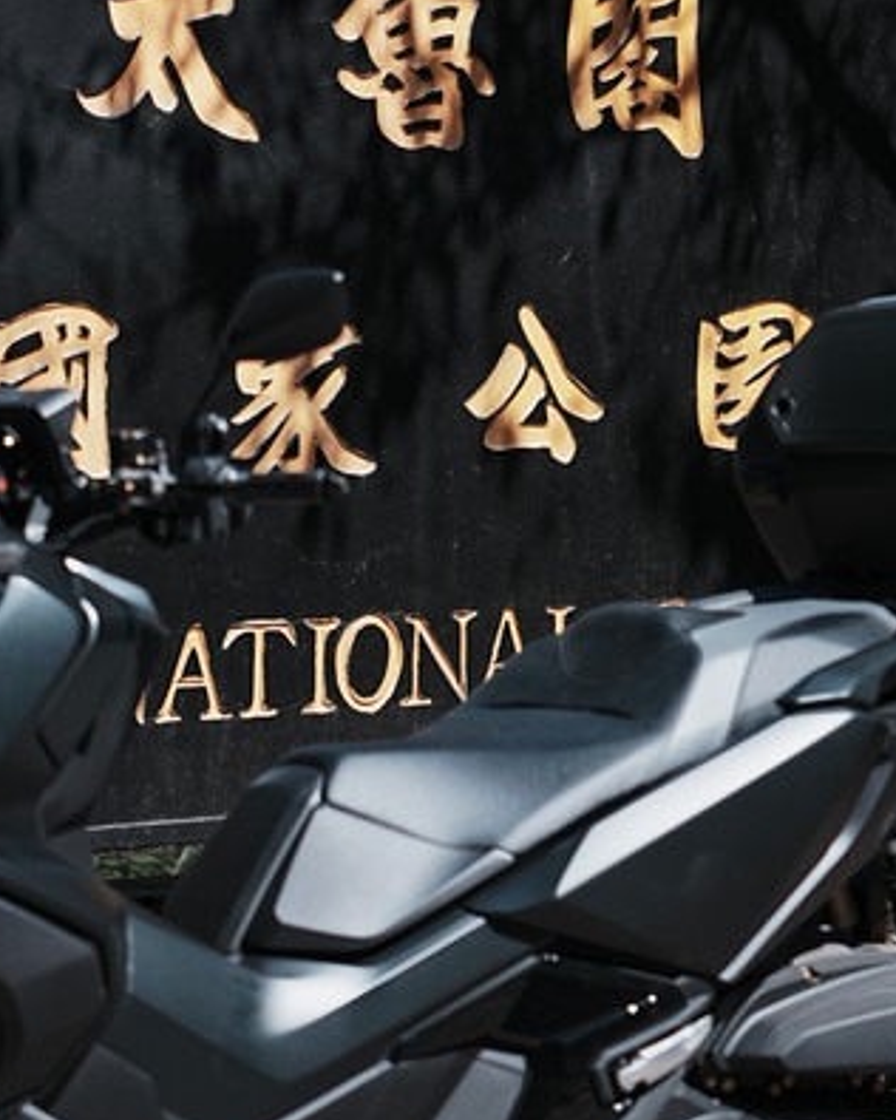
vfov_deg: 13.8
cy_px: 269
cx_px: 289
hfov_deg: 11.1
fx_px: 4608
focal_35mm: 139
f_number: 2
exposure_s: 1/5000
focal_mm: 50
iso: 100
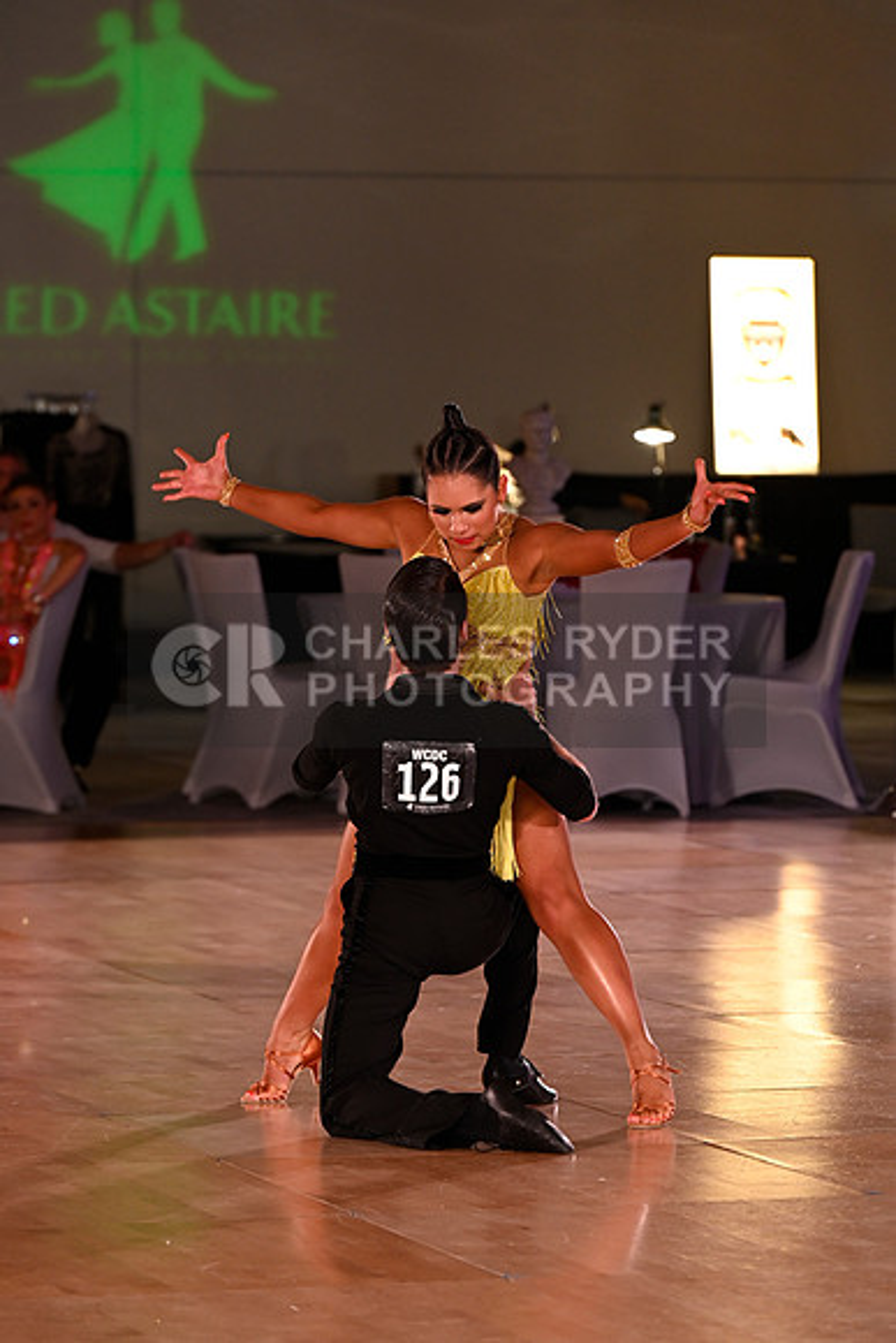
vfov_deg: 10.3
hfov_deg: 6.9
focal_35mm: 200
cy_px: 672
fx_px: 7462
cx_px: 448
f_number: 5
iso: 2000
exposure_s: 1/200
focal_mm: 200
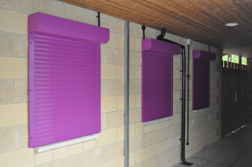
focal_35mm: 36
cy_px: 84
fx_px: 252
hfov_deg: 53.2
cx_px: 126
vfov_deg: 36.8
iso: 800
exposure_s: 1/80
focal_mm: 24
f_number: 4
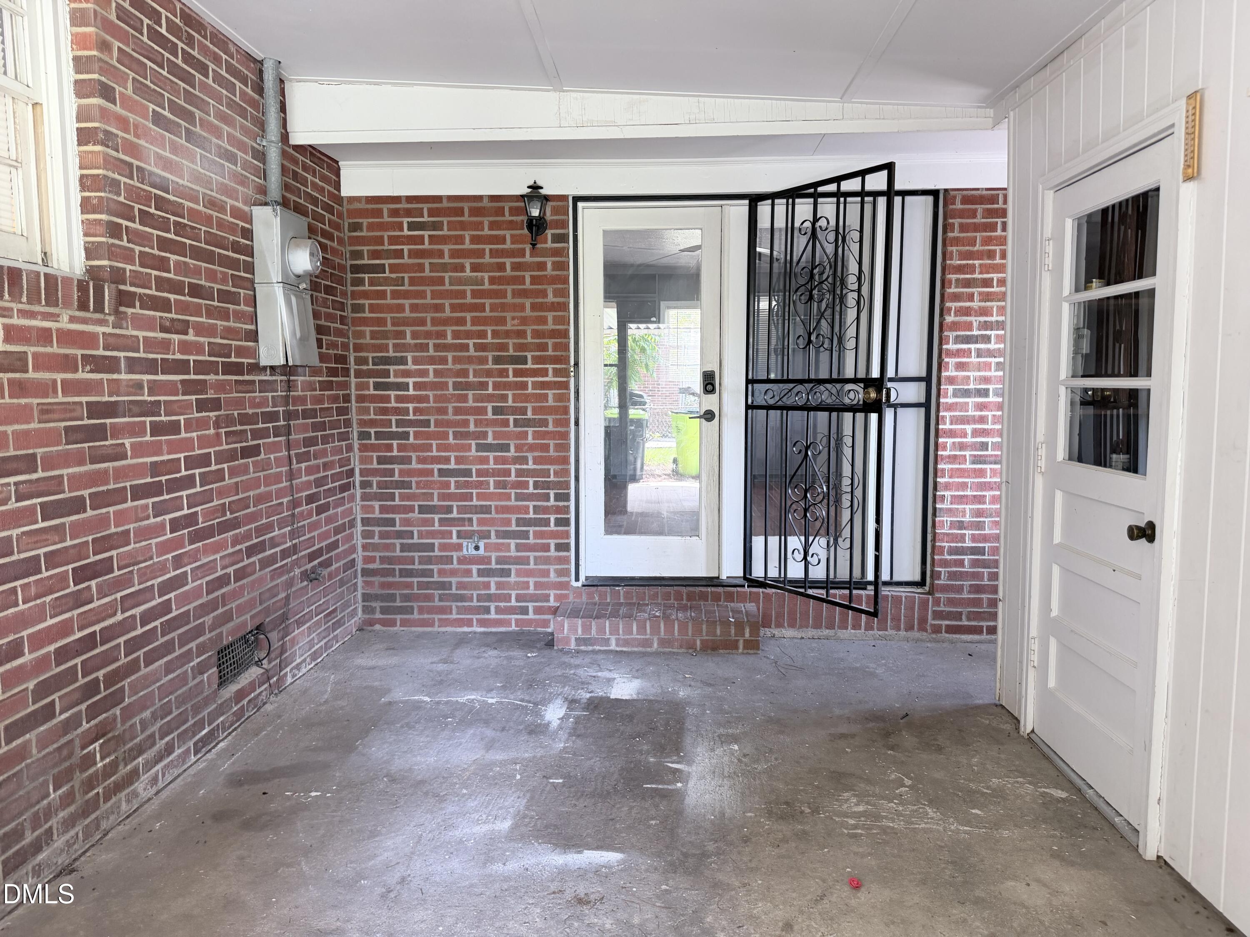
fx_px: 867
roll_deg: +1.2
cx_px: 625
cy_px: 468
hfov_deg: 71.6
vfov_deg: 56.8
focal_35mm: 24
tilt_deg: -5.2
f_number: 1.78
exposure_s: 1/80
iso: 200
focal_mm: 6.76
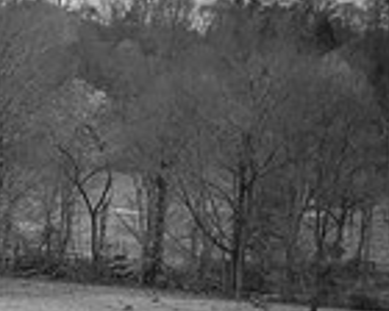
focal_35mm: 171
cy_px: 344
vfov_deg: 9.0
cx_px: -307
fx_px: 1969
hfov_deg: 10.6
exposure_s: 1/250
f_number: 8
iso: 140
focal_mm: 24
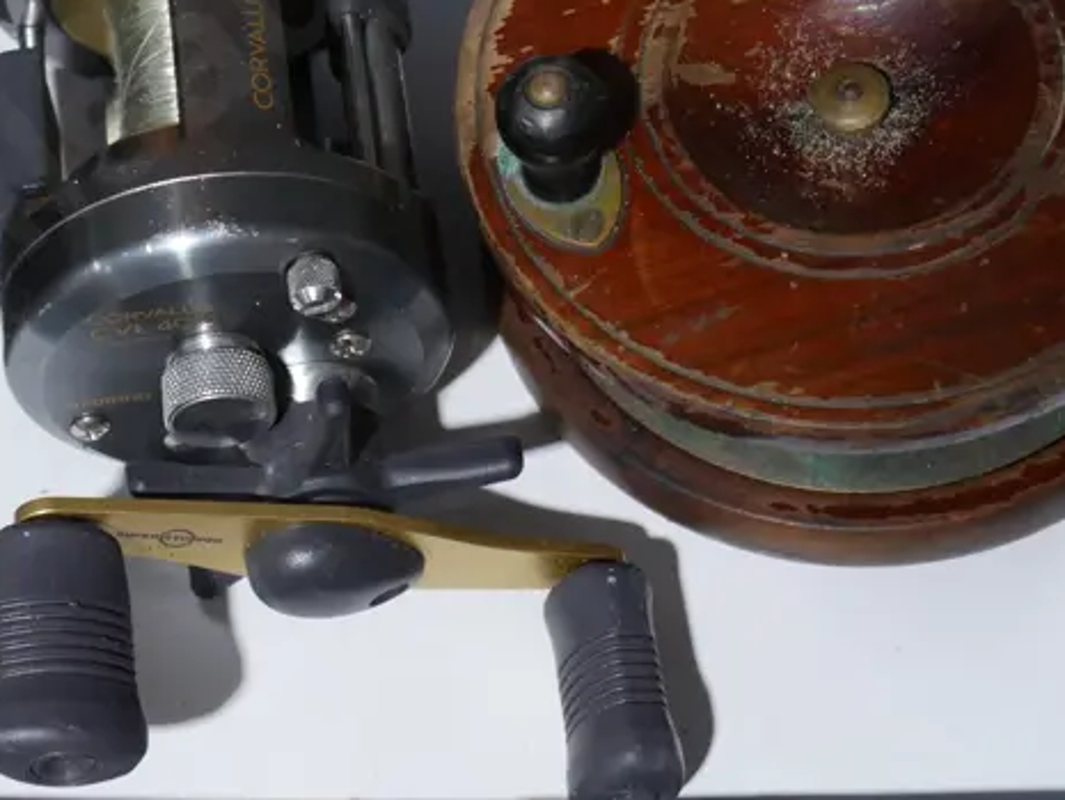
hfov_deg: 16.5
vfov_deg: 12.3
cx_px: 305
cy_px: -17
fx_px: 3662
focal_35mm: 119
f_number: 5.3
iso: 1000
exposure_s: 1/60
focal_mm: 27
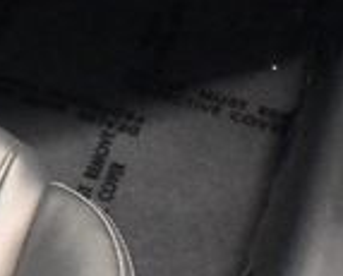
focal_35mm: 132
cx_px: -307
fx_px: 1344
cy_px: -206
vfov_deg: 11.0
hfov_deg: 12.9
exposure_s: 1/40
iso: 12800
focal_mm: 21
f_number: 4
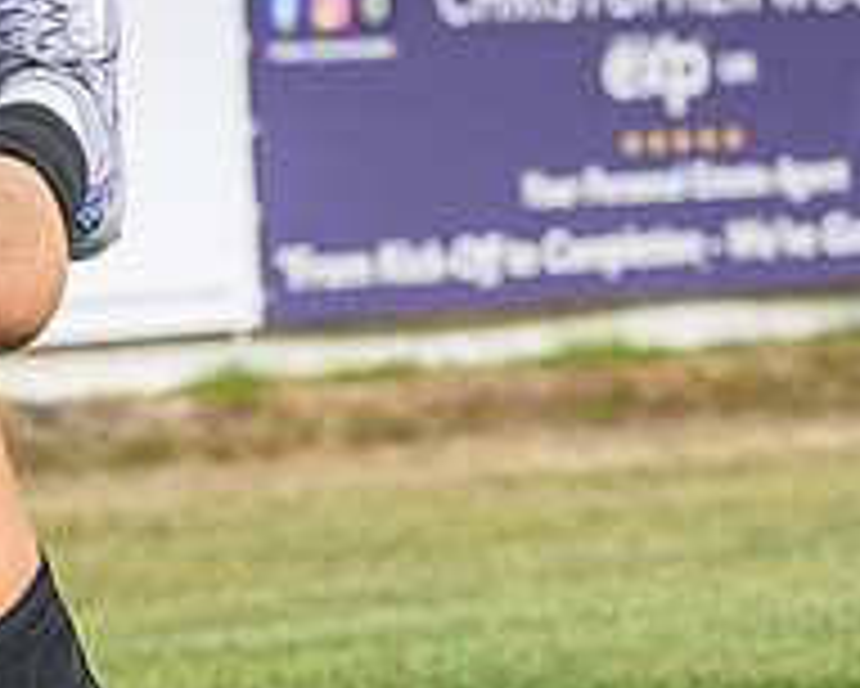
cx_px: 1373
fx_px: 10135
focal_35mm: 398
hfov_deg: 4.8
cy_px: 1294
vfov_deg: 3.9
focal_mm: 83
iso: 200
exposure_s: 1/2500
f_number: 4
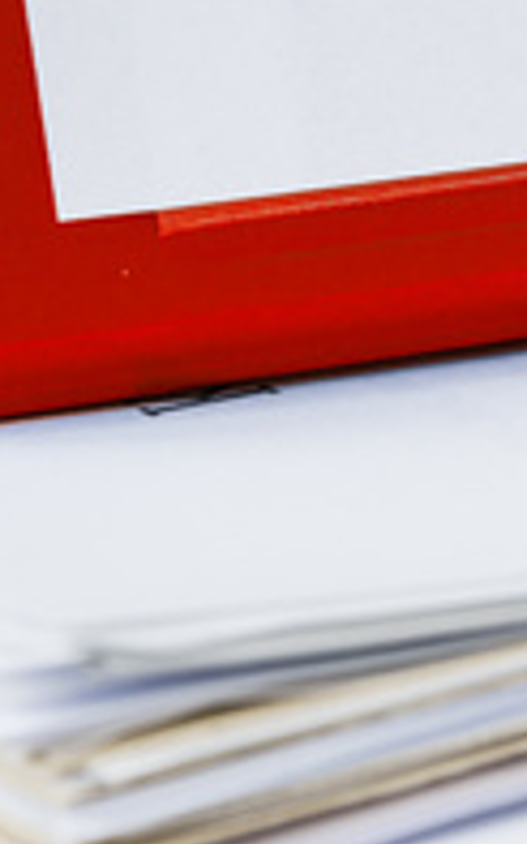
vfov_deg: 7.9
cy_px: 193
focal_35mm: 264
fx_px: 6071
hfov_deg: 4.7
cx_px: 1793
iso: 200
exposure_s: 1/160
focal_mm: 60
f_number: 9
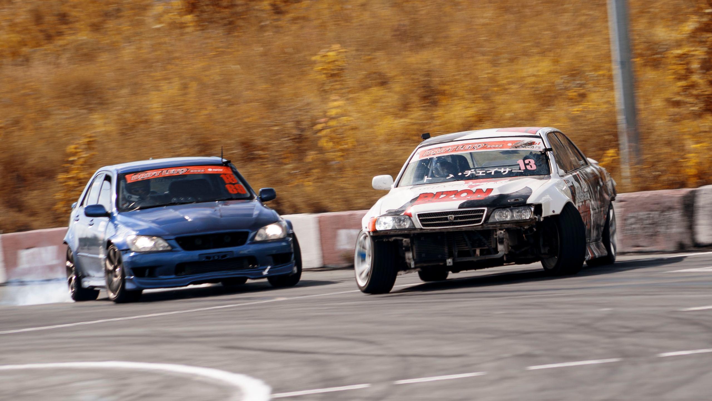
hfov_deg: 5.8
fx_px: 7049
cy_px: 265
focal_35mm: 373
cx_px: 418
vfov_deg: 3.3
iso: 100
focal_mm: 200
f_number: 8
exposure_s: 1/125
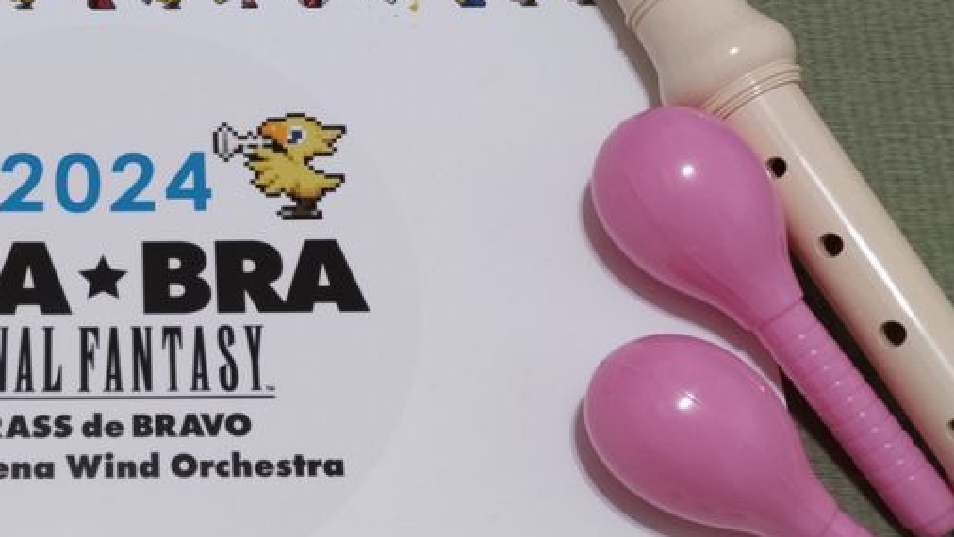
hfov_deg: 35.3
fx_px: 1417
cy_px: 286
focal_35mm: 56
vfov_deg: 21.5
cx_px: 123
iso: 432
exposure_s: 1/50
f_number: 1.79
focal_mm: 4.8
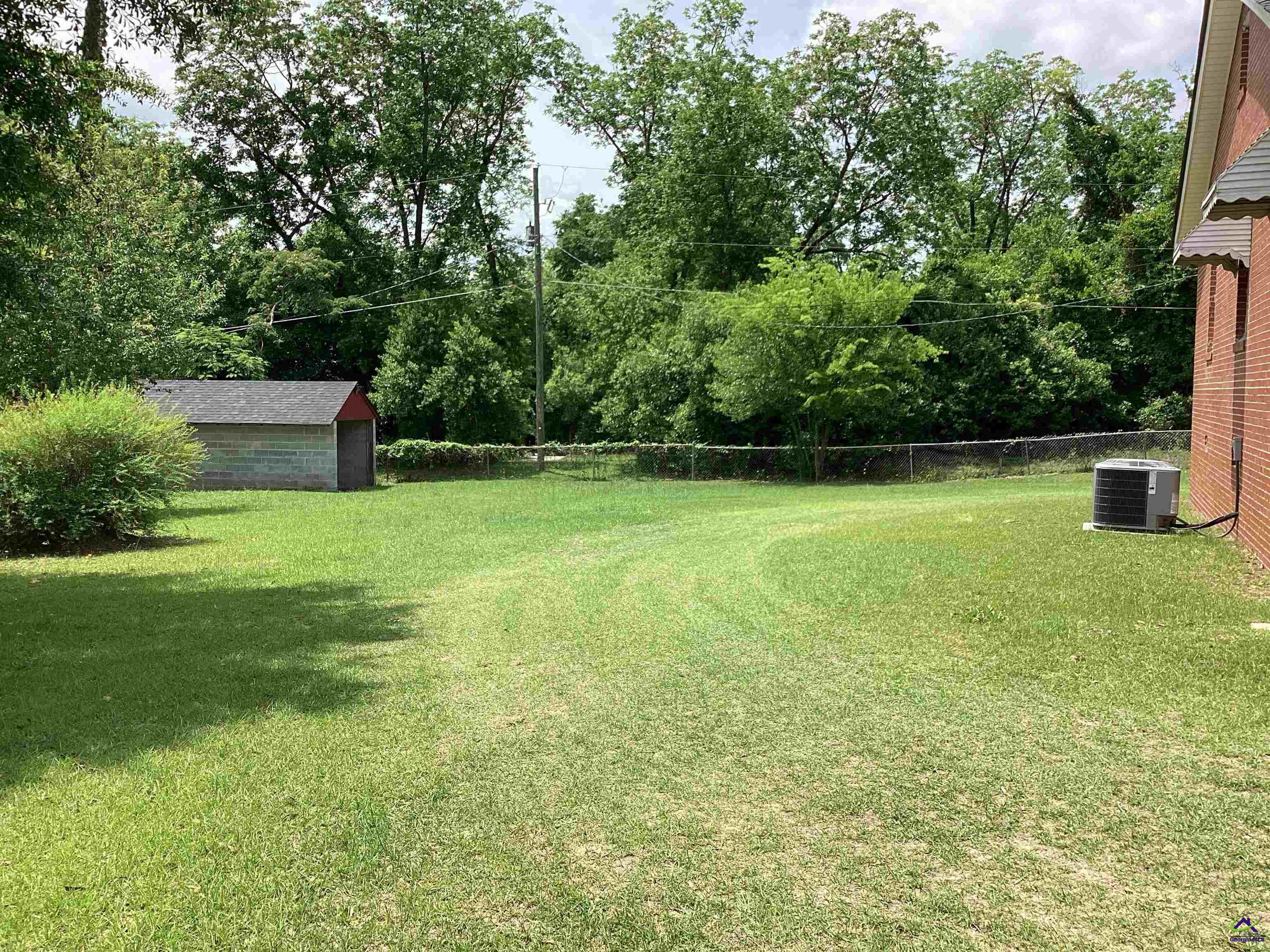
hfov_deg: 58.4
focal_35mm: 31
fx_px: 1137
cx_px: 635
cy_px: 476
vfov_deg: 45.4
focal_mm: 3.3
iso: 25
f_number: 2.4
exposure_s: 1/783
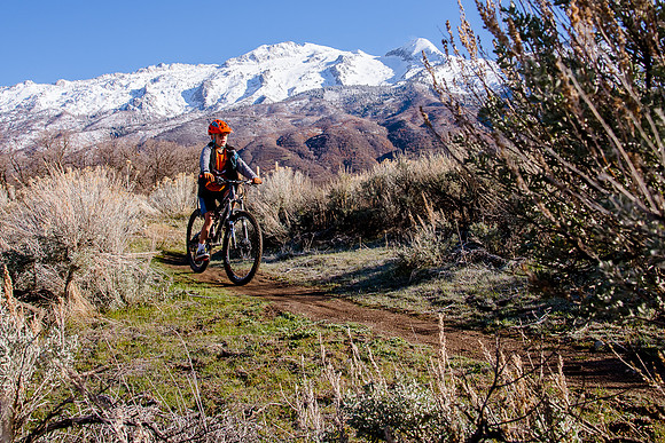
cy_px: 142
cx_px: 320
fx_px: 763
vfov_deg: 32.1
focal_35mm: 41
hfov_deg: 47.1
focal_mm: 28
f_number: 10
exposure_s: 1/320
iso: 250
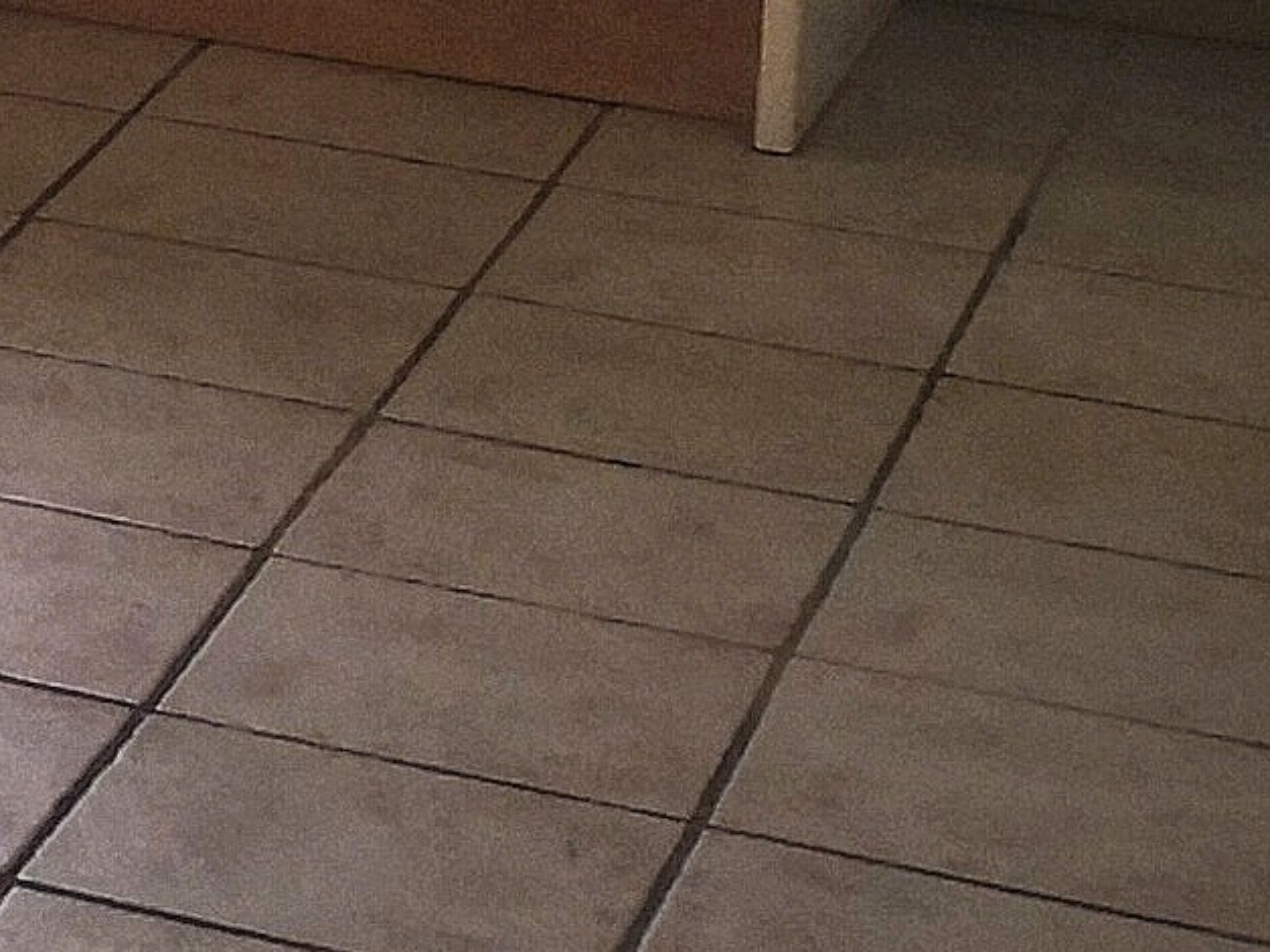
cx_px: -2352
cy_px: -891
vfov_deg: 8.3
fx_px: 6272
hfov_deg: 9.4
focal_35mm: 171
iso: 80
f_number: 1.6
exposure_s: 1/100
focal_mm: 3.95
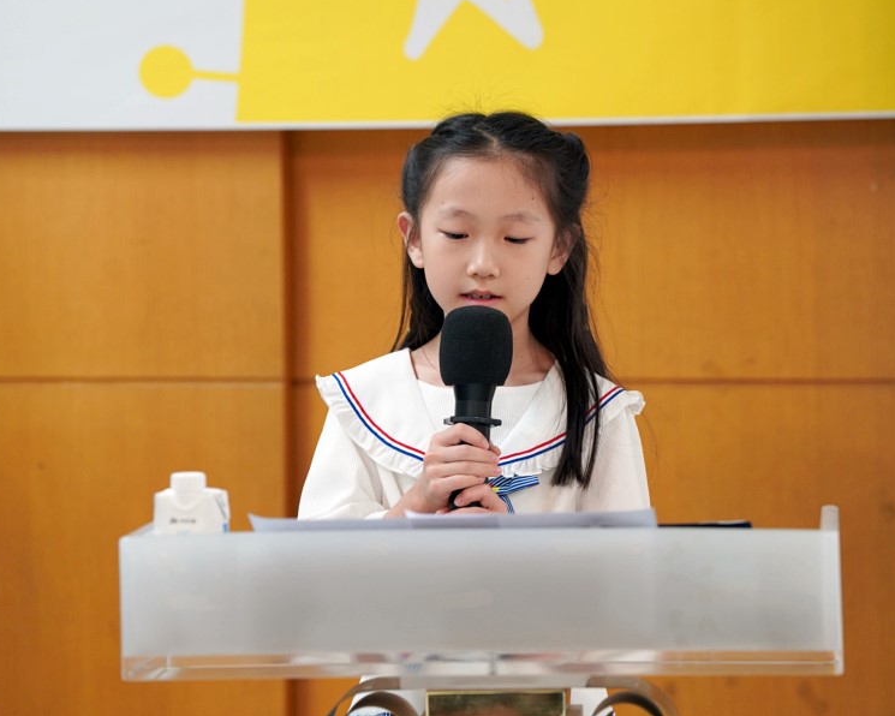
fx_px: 4477
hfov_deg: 11.4
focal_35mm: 169
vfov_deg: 9.1
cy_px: 357
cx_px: 506
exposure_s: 1/160
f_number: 4
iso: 1250
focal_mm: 149
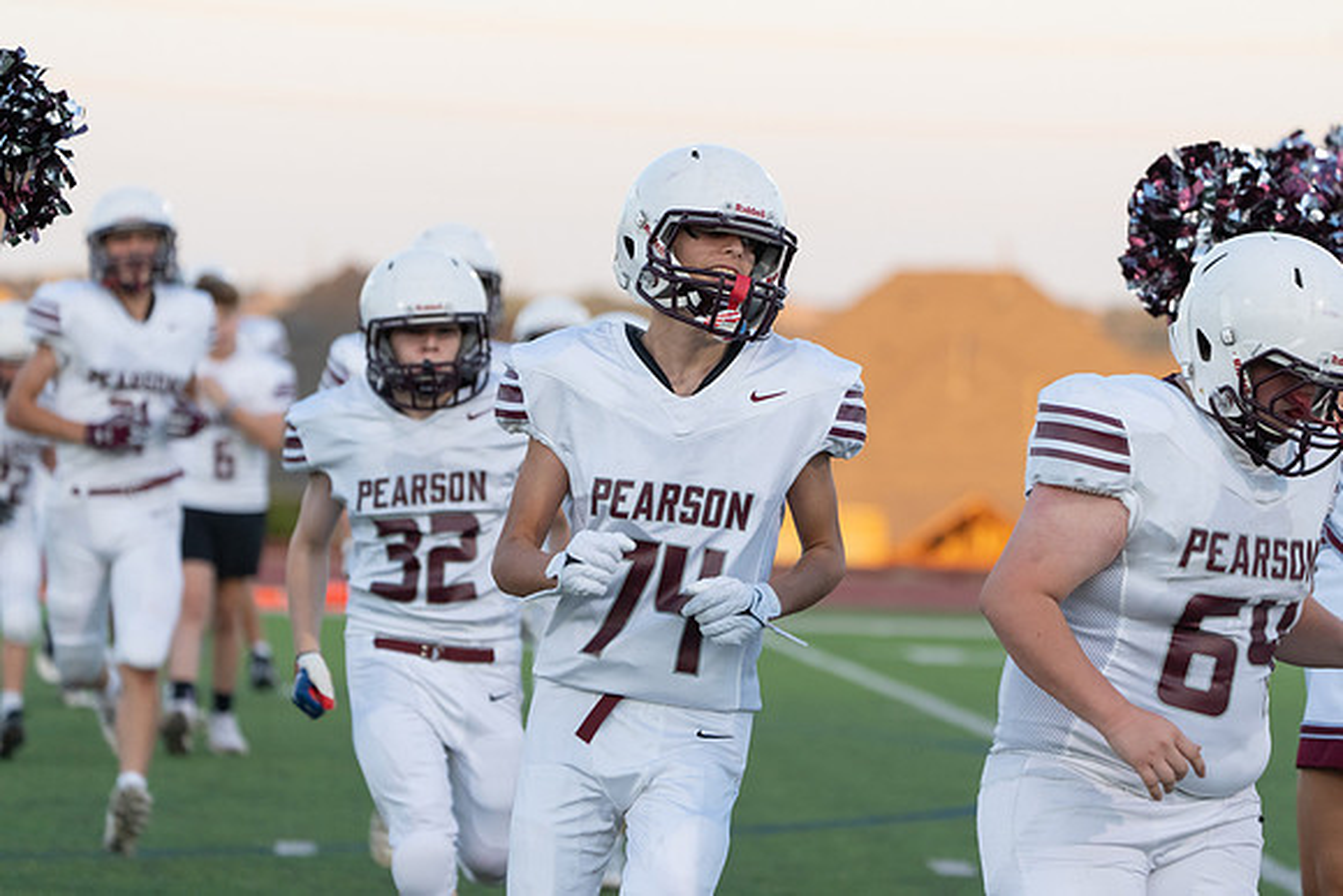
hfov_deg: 8.8
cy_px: 448
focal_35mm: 235
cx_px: 672
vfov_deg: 5.9
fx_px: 8768
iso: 1600
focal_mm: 235
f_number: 5.6
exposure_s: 1/1000
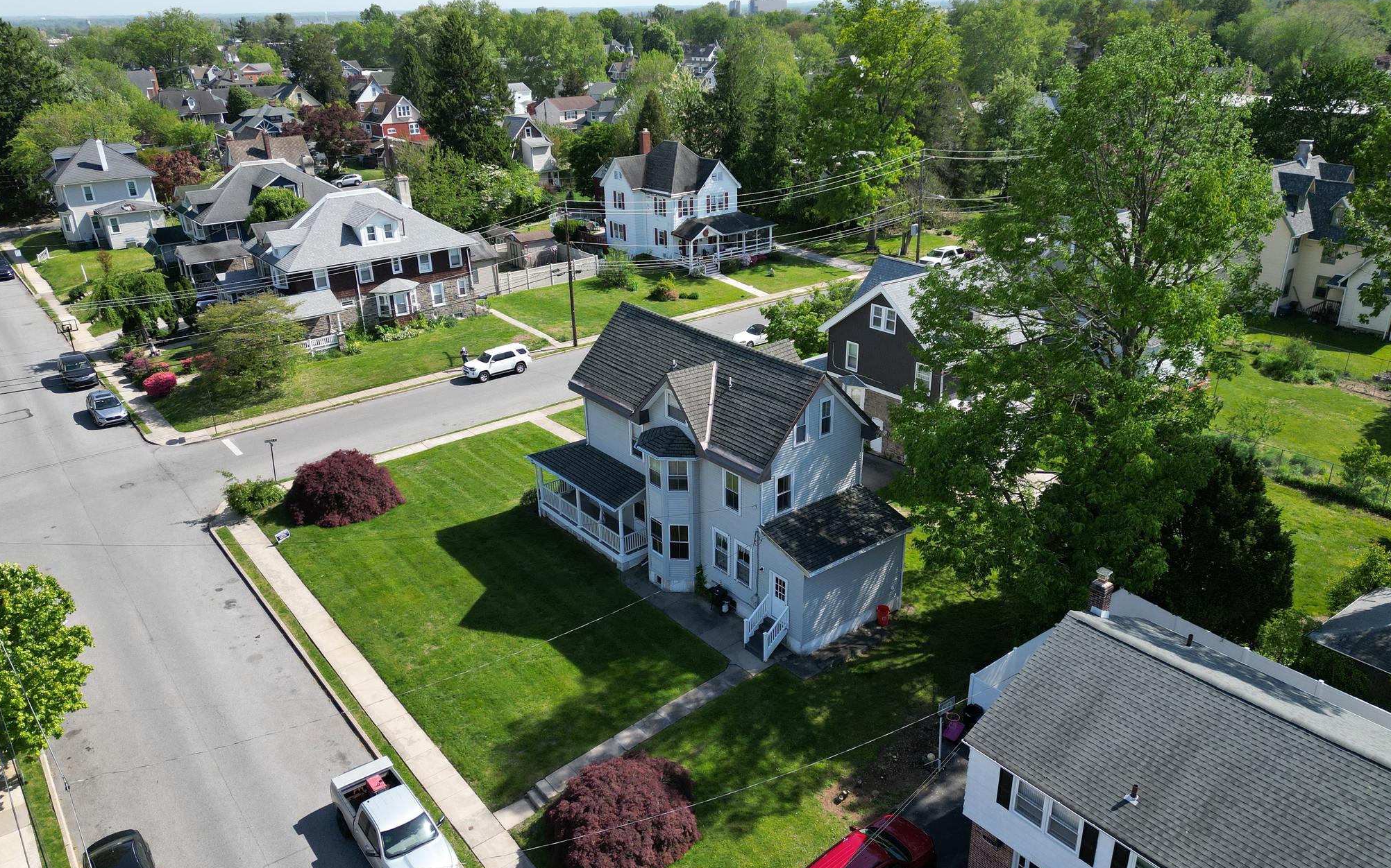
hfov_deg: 70.4
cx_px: 686
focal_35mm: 26
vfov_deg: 47.6
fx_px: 986
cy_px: 440
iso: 120
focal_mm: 6.72
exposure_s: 1/2000
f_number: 1.7
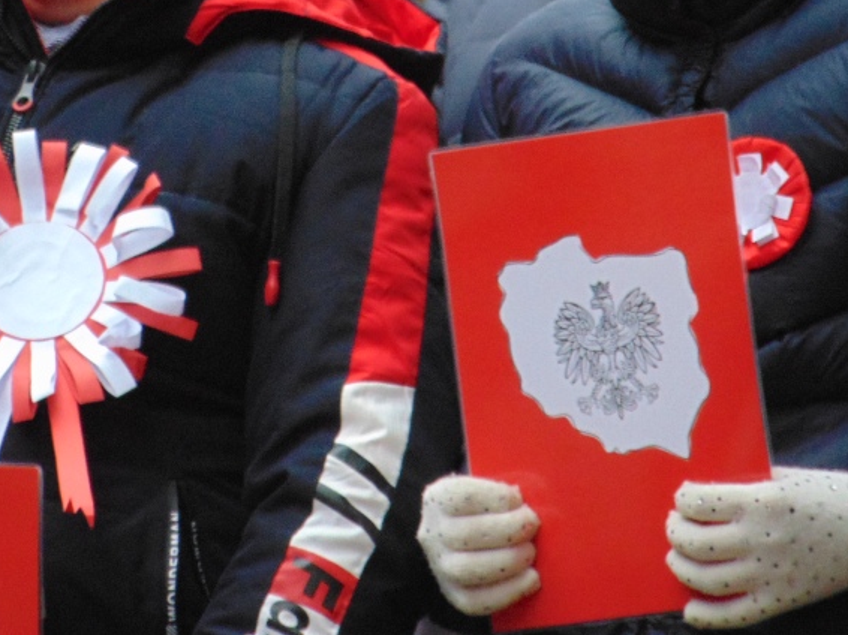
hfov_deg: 2.3
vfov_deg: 1.8
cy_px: 150
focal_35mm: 847
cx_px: 304
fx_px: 20740
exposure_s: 1/100
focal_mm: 84
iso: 400
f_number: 4.4
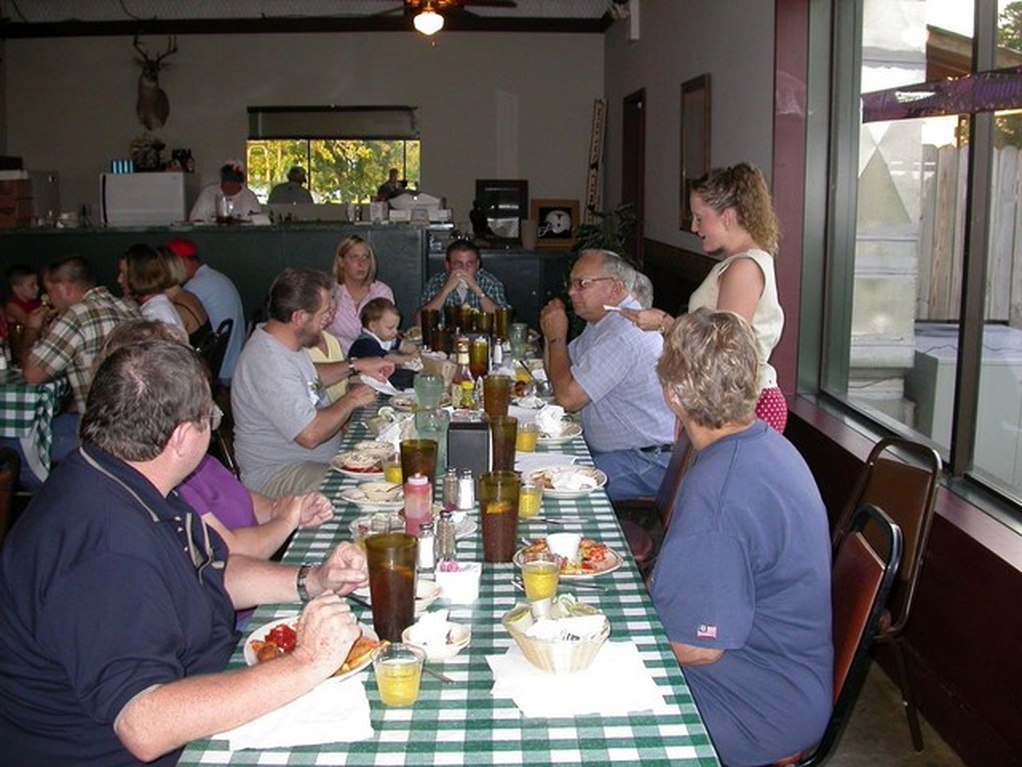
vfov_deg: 37.7
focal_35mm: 38
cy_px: 384
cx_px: 511
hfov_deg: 49.0
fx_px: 1122
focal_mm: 7.85
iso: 200
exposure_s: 1/60
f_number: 2.6
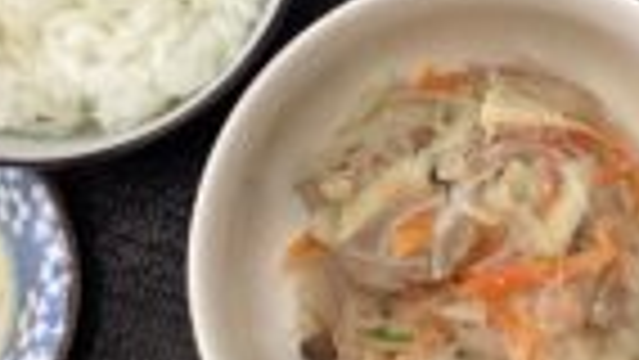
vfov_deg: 13.6
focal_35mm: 89
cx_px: 484
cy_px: 97
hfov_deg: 23.7
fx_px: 1509
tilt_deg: -76.9
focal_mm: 3.3
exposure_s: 1/60
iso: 125
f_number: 2.4
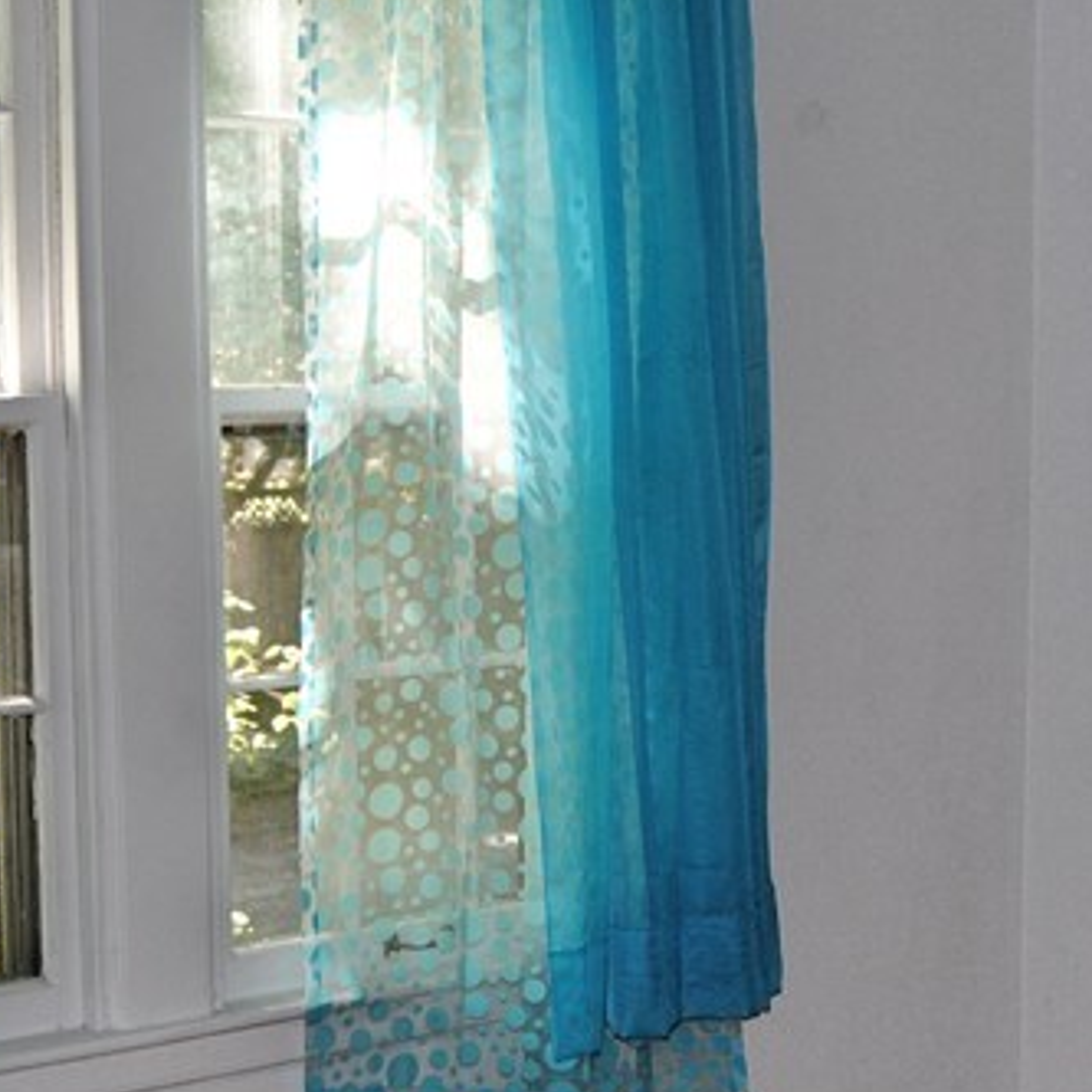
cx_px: 628
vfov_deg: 20.8
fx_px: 2962
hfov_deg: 20.9
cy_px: 751
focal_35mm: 83
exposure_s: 1/60
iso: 200
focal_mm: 20
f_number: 3.5
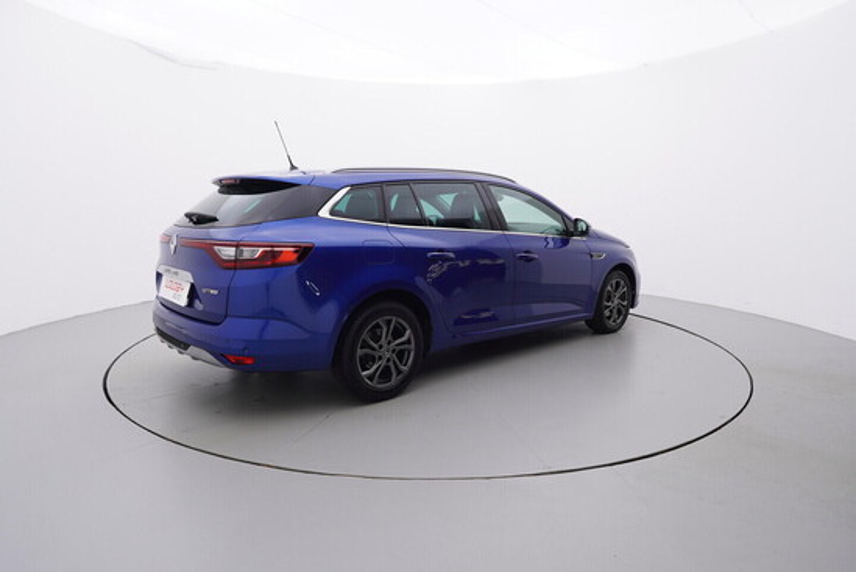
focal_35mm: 22
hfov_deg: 77.3
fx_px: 535
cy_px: 286
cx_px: 428
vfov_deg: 56.2
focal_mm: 15
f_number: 5
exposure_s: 1/80
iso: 200
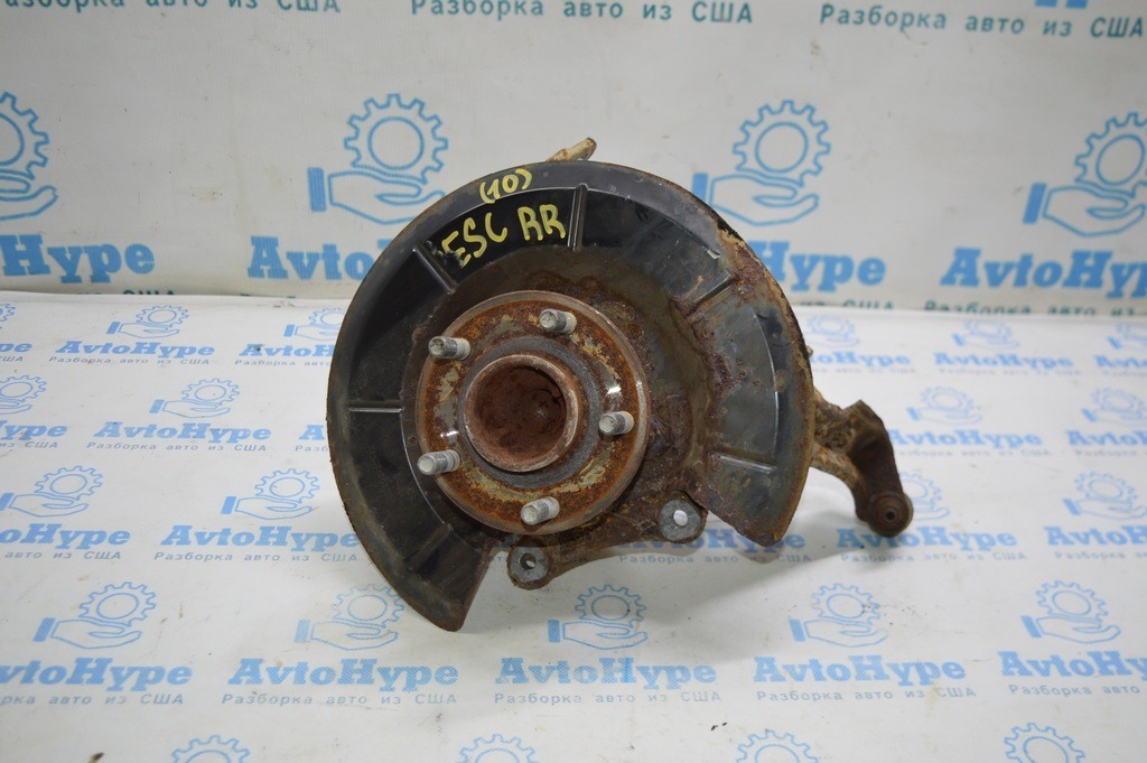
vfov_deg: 36.8
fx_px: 1146
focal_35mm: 36
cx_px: 574
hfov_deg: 53.2
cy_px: 382
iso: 400
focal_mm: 24
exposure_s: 1/60
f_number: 4
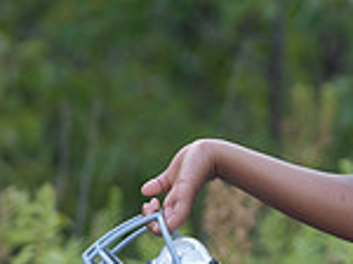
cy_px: 133
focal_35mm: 502
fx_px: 5111
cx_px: 533
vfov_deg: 3.0
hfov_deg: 3.9
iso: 320
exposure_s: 1/320
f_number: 2.8
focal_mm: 104
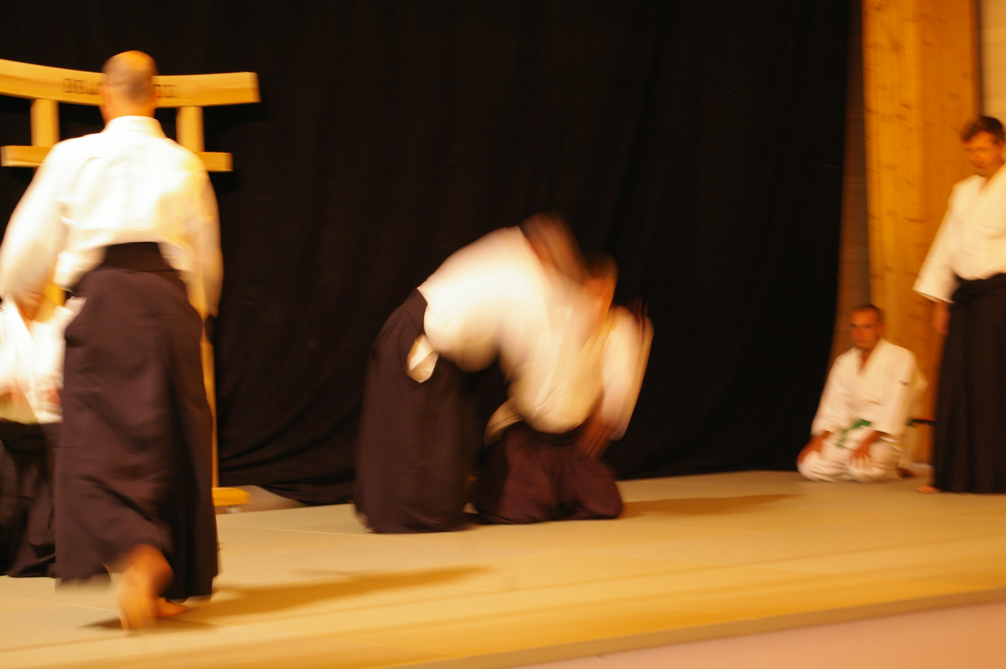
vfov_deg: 16.5
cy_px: 334
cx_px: 503
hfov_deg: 24.6
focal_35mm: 82
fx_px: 2303
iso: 800
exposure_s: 1/8
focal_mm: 55
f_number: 5.6
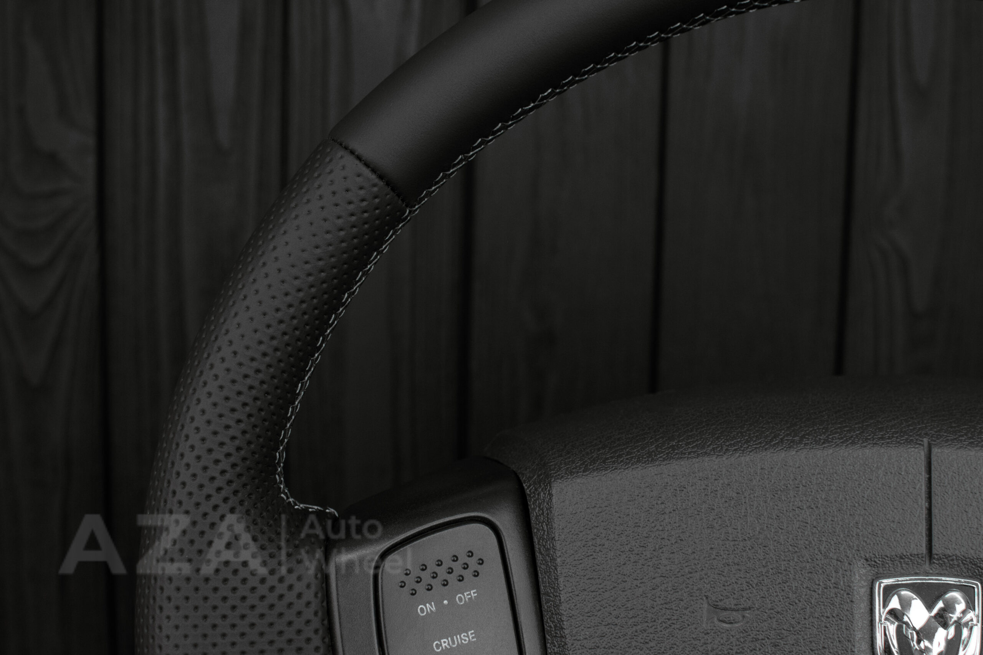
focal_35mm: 52
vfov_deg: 25.8
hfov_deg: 37.8
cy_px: 328
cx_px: 492
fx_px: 1434
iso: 500
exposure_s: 1/125
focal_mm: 35
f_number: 6.3
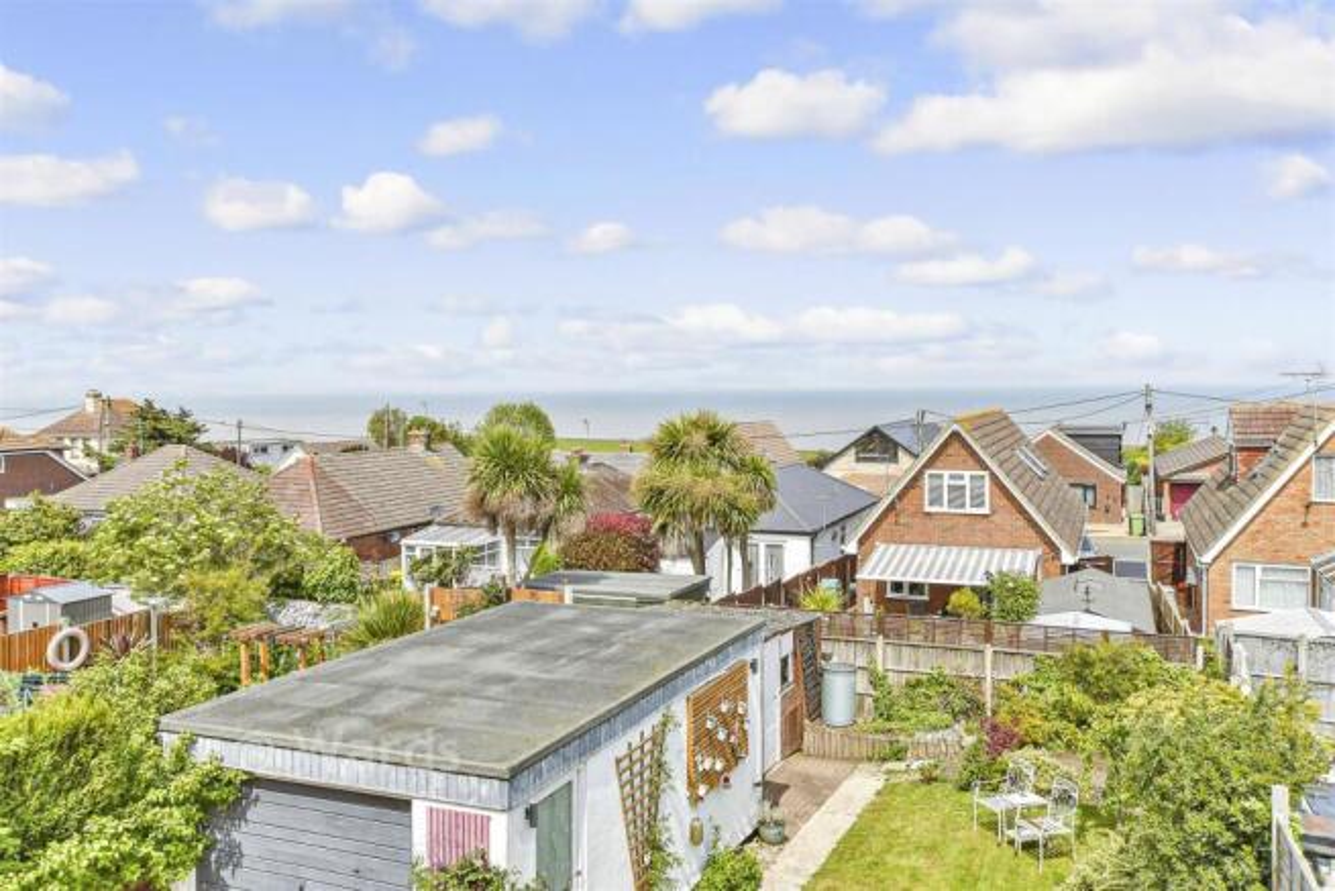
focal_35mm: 30
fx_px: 1113
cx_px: 668
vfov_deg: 43.6
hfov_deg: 61.9
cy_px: 446
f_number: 11
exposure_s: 1/500
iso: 500
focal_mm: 20
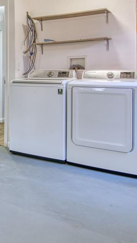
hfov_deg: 21.7
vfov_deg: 47.2
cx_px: -89
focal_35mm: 42
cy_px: 72
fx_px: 271
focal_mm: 16
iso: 500
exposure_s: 1/40
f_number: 4
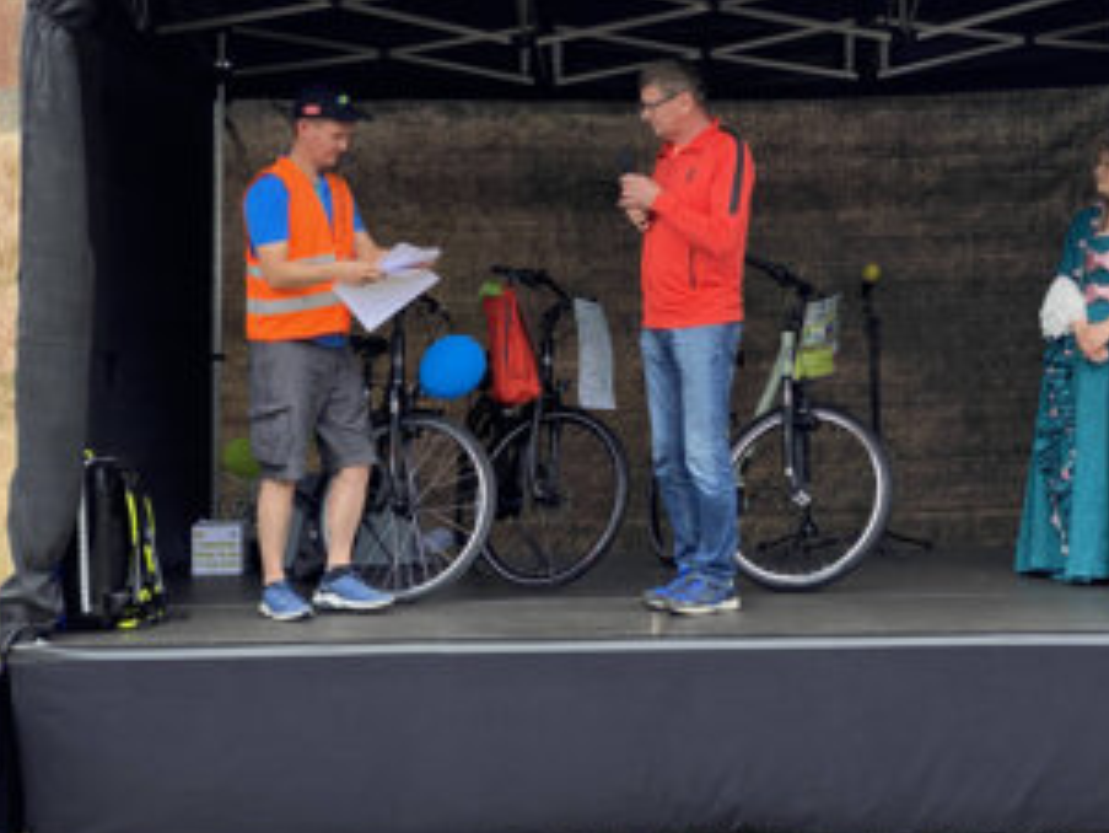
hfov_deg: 28.1
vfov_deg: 21.3
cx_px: 626
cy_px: 313
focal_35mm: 69
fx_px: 2211
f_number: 2
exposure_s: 1/905
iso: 20
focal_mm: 6
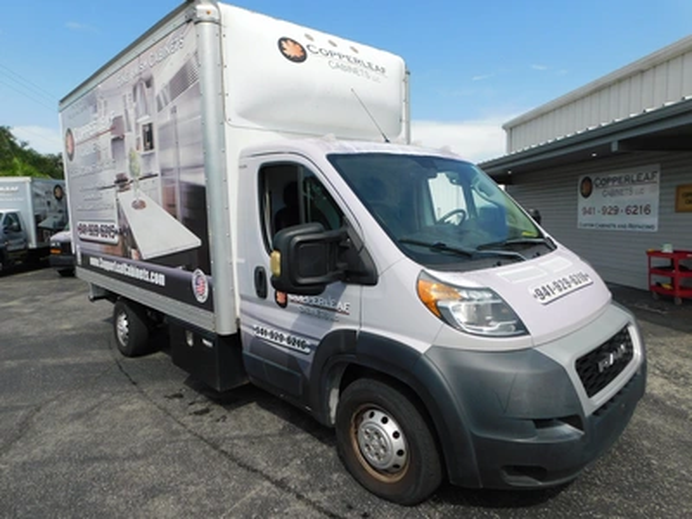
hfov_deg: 73.9
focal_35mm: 23
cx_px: 346
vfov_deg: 58.9
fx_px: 460
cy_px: 260
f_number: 6
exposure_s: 1/500
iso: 125
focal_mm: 4
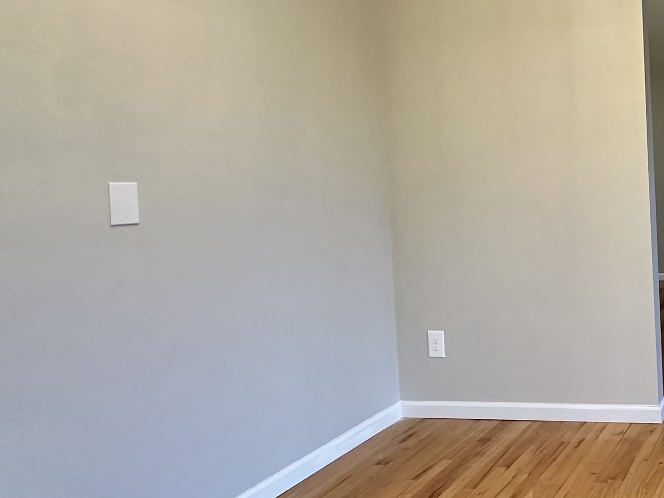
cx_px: 687
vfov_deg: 41.6
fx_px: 652
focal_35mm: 34
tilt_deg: -2.5
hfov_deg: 44.5
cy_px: 200
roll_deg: +2.1
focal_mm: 2.22
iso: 250
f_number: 2.2
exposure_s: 1/120
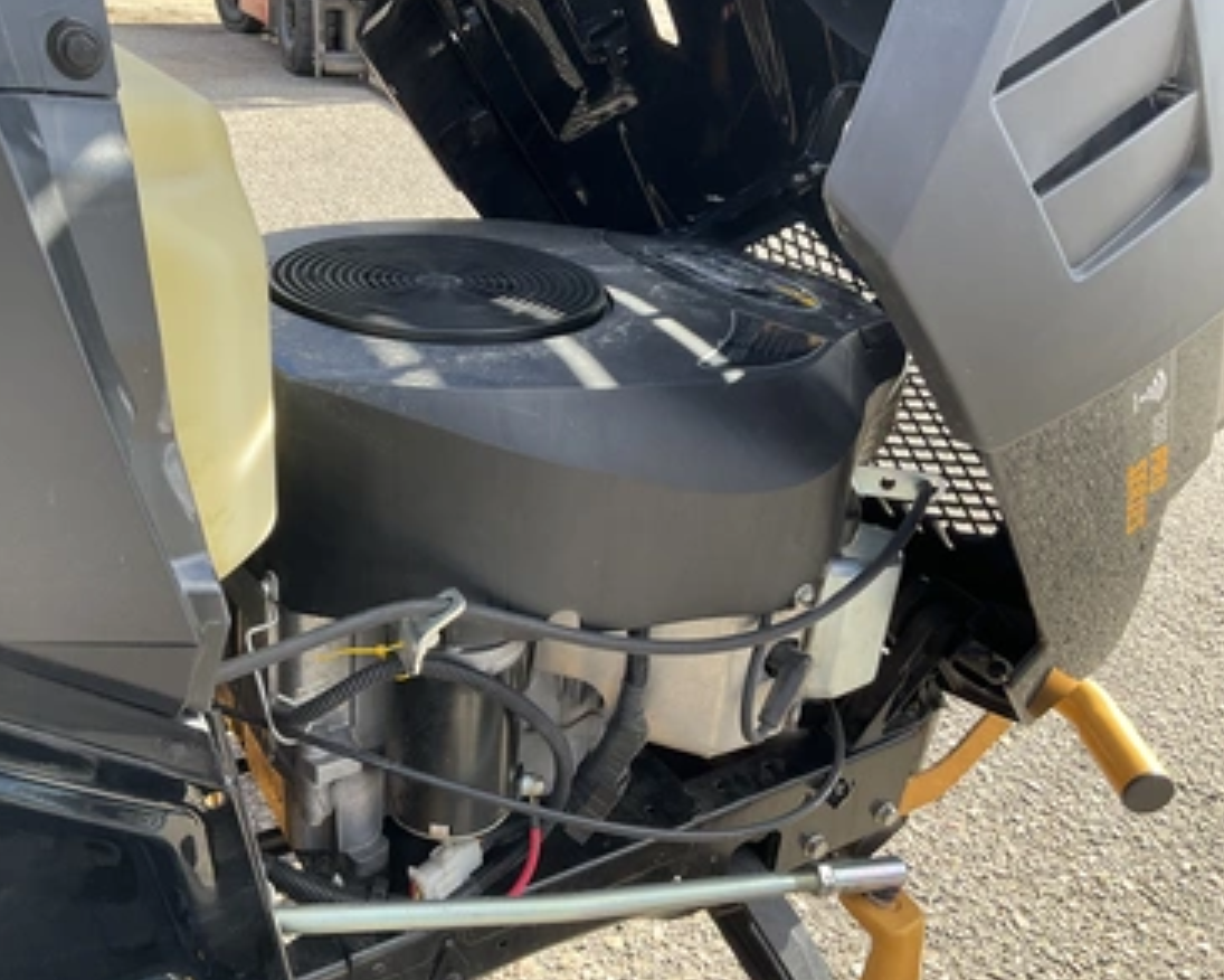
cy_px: 487
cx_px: 563
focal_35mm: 31
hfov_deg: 57.1
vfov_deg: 47.1
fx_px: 1123
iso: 25
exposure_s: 1/246
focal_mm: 3
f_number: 1.8
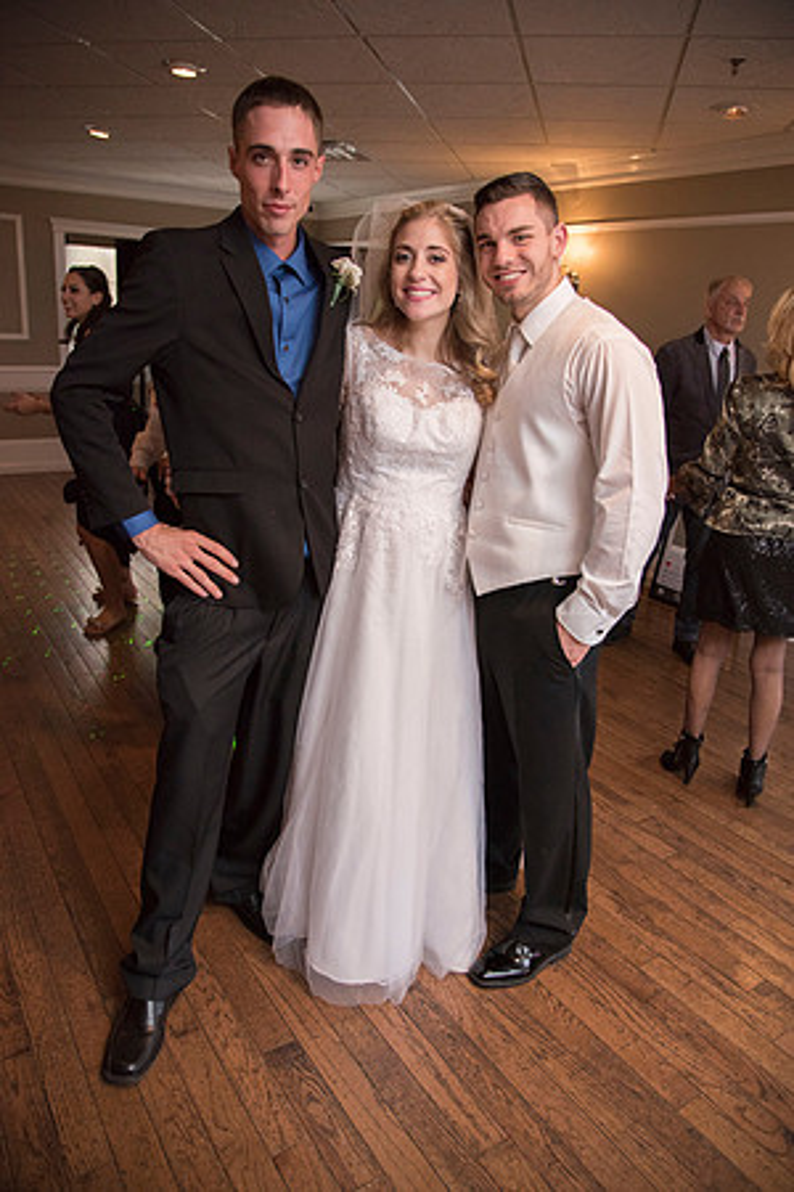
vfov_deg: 73.7
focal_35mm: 24
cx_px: 397
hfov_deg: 53.1
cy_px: 596
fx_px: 794
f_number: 4
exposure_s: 1/125
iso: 2000
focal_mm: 24
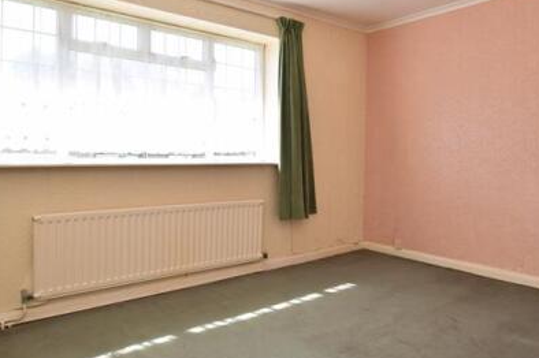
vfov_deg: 51.0
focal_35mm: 25
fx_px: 374
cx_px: 260
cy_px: 152
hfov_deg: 71.5
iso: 100
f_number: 11
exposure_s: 1/15
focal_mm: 10
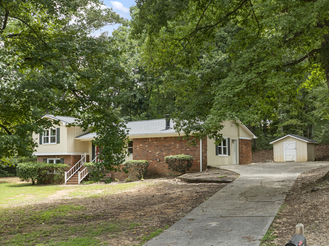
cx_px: 118
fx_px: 389
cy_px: 143
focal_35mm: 41
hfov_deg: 45.3
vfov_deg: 35.0
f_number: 2.8
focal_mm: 12.29
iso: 160
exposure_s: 1/40
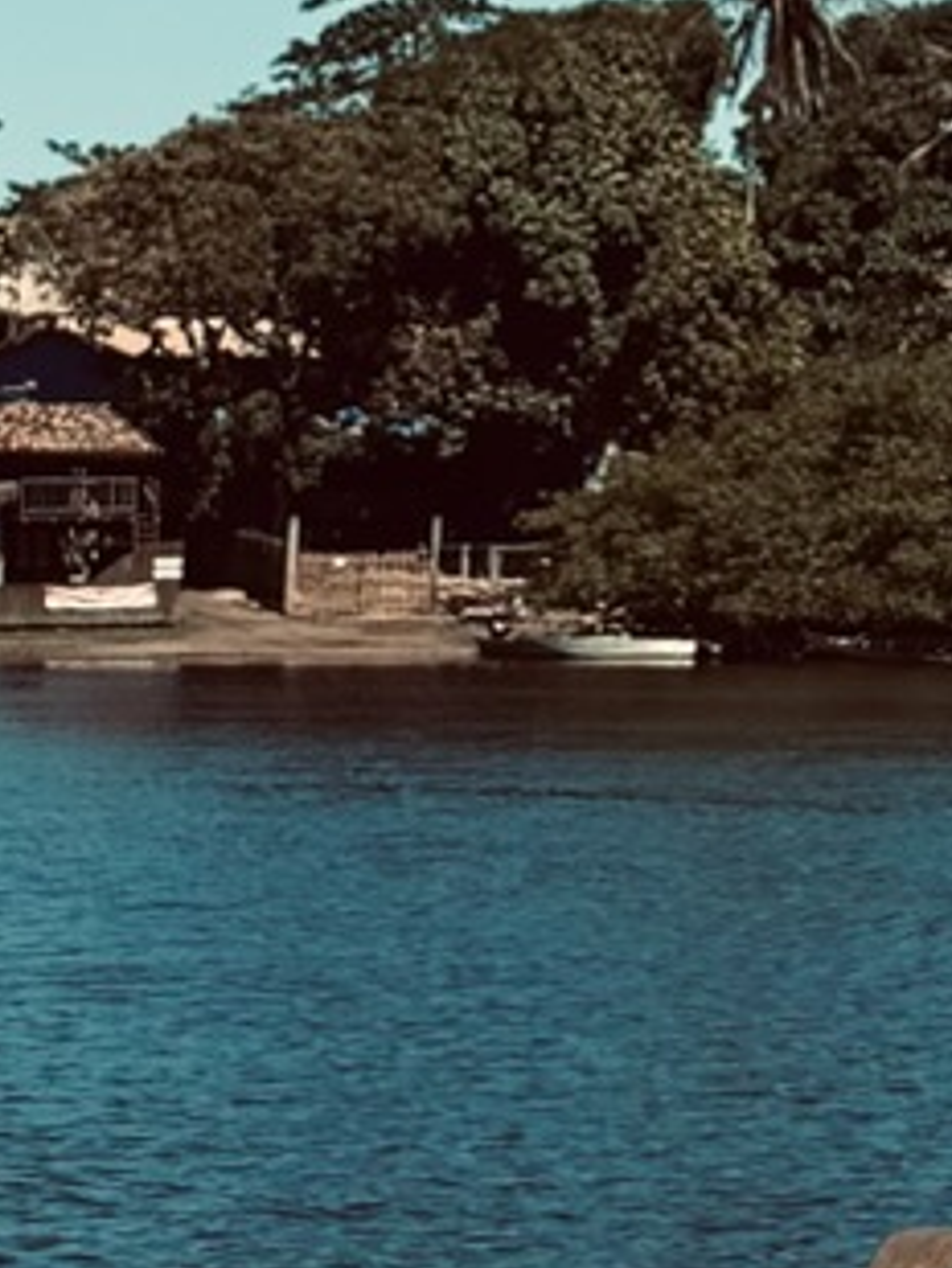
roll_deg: +0.7
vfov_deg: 12.4
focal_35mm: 159
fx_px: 5826
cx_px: -1723
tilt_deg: -6.5
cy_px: 1014
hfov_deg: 8.2
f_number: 1.78
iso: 80
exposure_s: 1/4950
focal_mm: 6.76
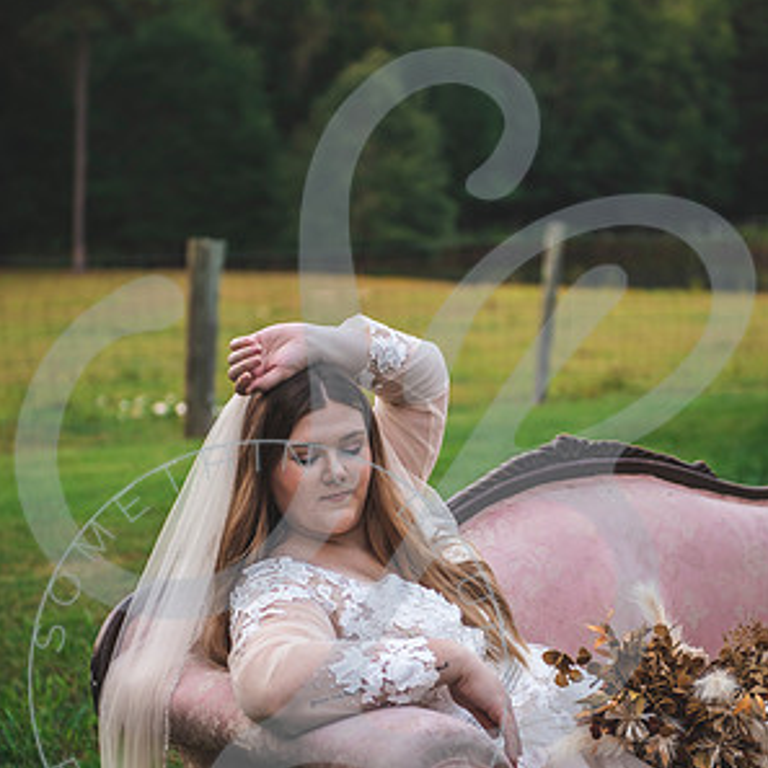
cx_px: 385
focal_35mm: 90
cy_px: 484
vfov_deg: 19.3
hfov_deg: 19.3
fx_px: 2259
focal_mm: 70
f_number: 2.8
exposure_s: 1/125
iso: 640
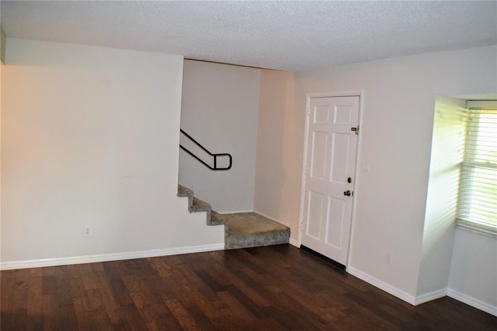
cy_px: 166
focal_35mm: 36
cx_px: 248
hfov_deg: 53.1
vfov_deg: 36.8
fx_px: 497
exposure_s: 1/60
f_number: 4
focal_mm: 24
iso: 2000
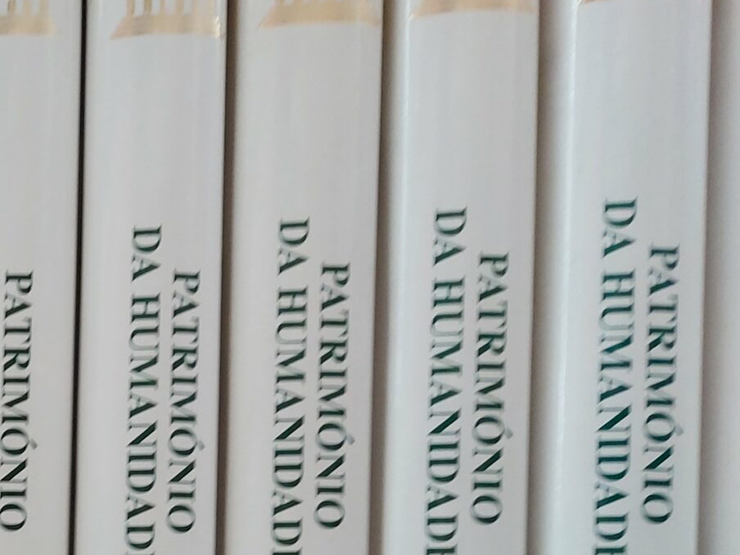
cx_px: -288
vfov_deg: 20.1
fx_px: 1454
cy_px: 684
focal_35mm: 68
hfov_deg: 24.1
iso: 160
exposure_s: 1/50
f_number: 1.8
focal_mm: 5.23
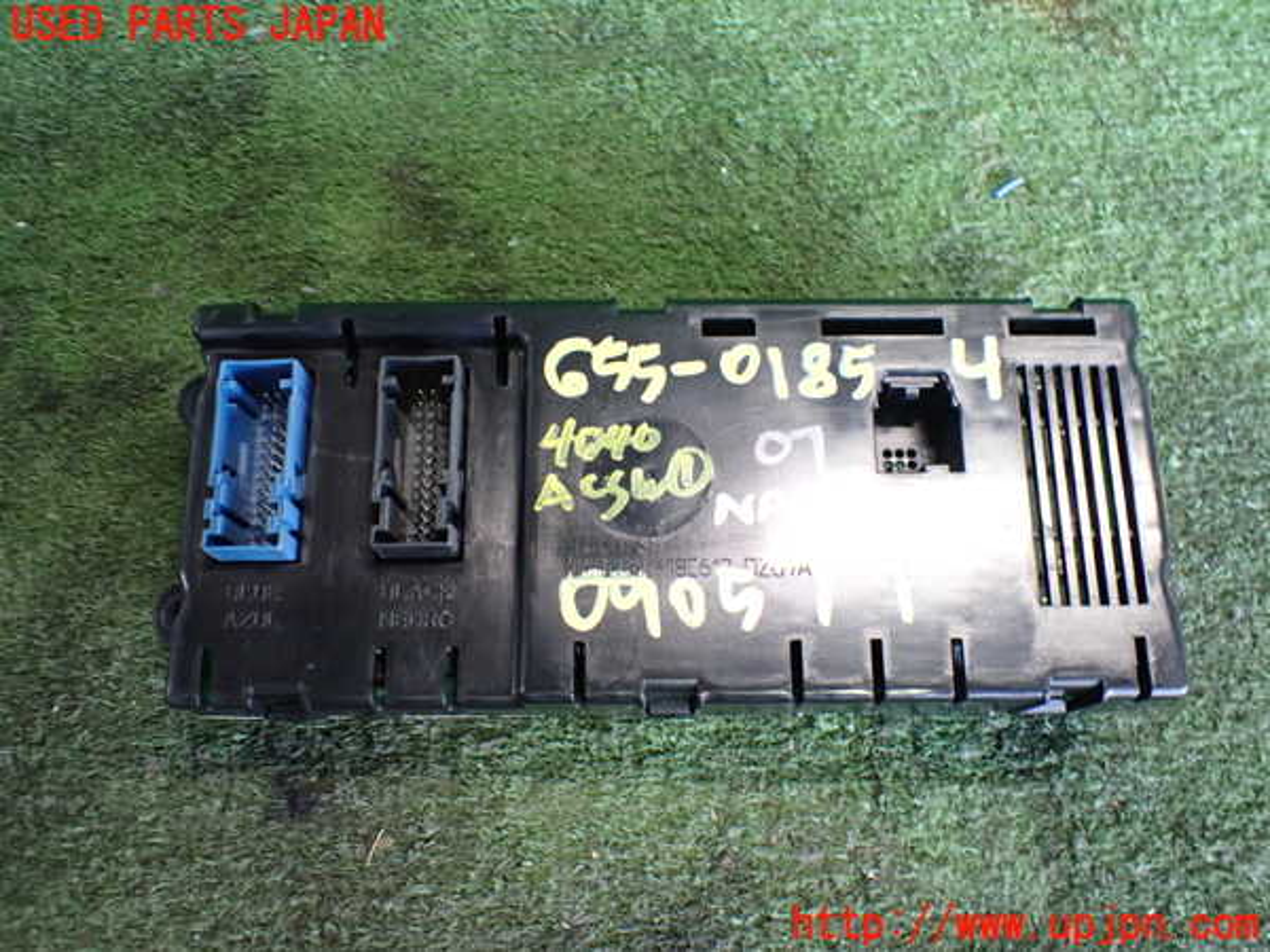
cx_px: 635
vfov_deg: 46.8
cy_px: 476
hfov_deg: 60.0
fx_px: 1101
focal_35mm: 30
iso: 800
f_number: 2.3
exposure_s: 1/80
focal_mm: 5.4
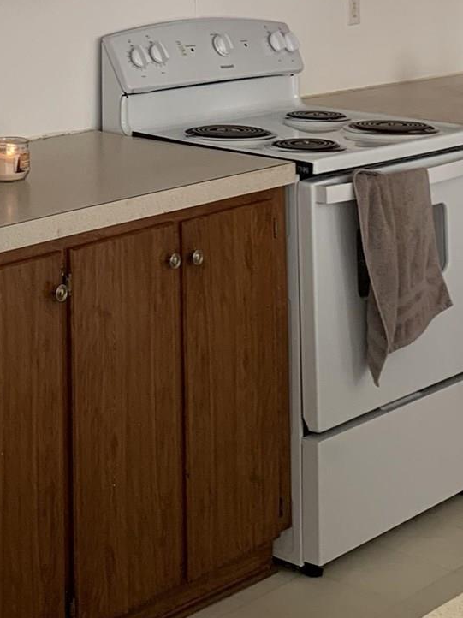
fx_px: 1481
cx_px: 59
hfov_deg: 17.5
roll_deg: -0.9
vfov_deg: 21.5
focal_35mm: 83
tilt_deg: +2.3
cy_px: -162
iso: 80
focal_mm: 4.25
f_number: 1.8
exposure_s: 1/121
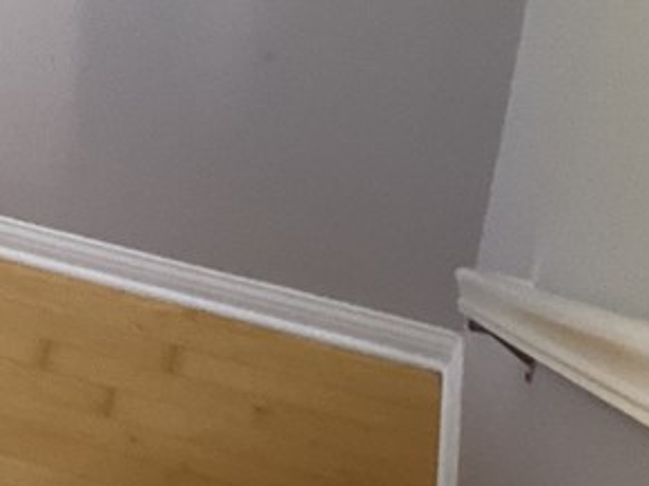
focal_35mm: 109
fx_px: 2043
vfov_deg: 12.5
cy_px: -357
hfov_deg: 16.2
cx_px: -375
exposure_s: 1/60
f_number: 2.4
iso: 80
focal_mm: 3.3
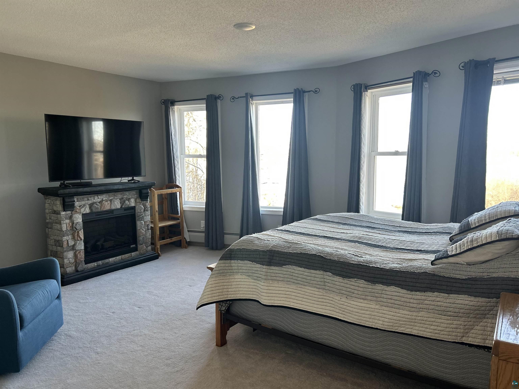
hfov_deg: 67.3
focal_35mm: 26
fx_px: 390
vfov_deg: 53.1
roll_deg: +0.2
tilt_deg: -5.2
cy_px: 194
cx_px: 260
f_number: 1.5
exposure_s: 1/121
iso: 125
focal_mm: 5.7
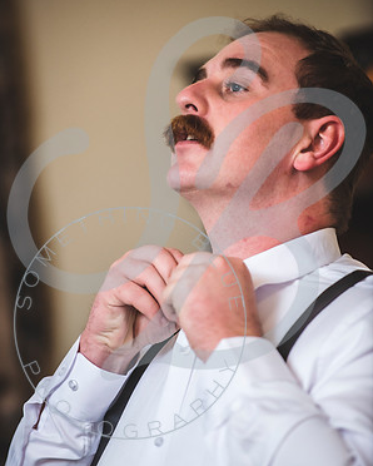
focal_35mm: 227
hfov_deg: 6.8
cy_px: 228
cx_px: 186
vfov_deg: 8.5
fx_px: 3130
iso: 1000
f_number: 2.8
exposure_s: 1/160
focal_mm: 200
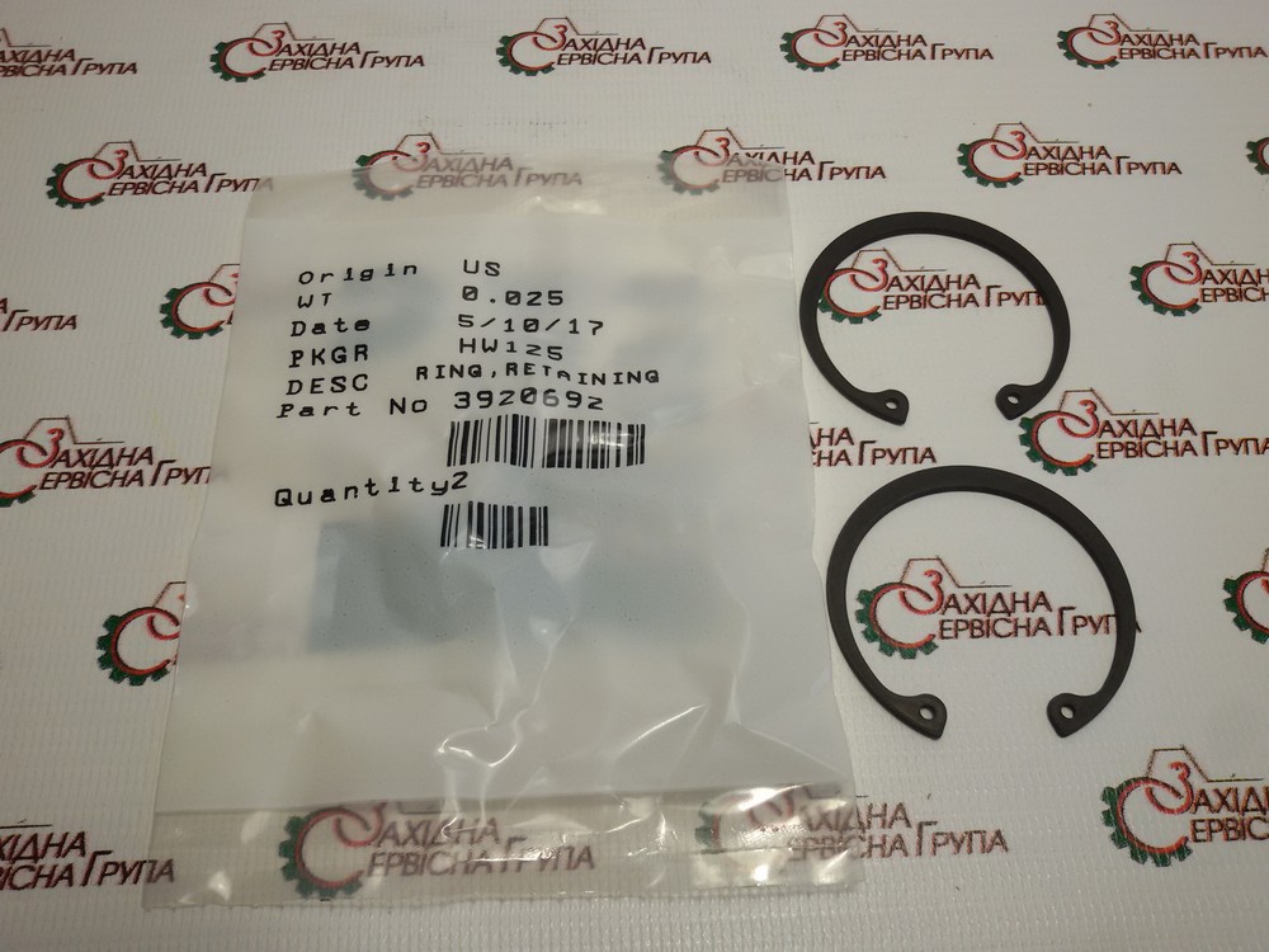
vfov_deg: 45.4
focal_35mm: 31
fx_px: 1136
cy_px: 476
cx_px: 634
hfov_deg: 58.4
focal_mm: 2.93
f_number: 2.4
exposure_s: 1/100
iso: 40
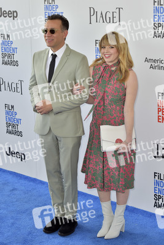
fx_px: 478
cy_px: 122
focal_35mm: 70
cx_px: 82
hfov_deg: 19.5
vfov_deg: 28.8
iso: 500
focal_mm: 70
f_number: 6.3
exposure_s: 1/320
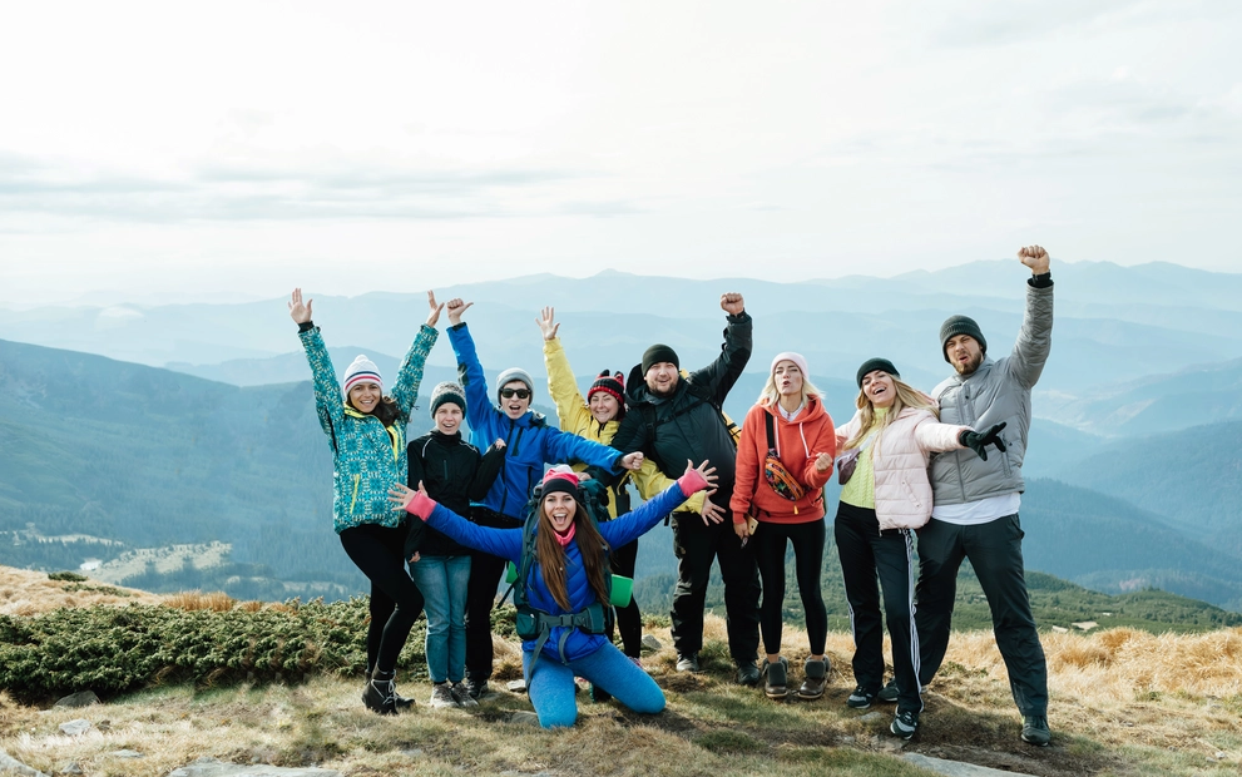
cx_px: 625
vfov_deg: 35.4
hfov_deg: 54.0
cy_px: 391
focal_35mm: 36
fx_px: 1219
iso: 125
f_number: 4.5
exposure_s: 1/400
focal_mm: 35
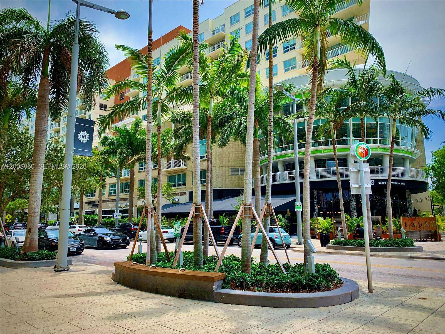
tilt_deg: +10.0
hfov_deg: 67.3
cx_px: 222
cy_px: 167
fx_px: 334
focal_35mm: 26
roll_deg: +0.2
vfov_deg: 53.1
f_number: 1.8
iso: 25
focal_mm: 4.25
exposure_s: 1/1001
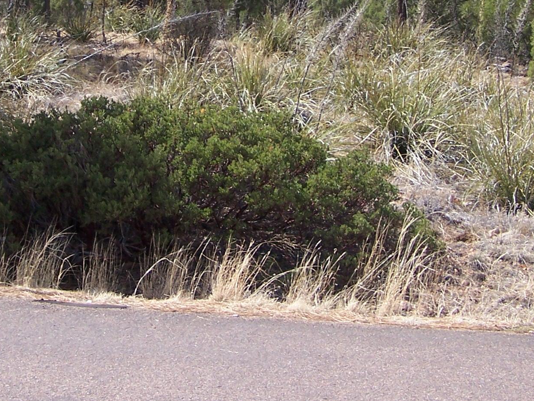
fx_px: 1219
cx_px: 184
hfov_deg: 24.6
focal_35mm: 79
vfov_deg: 18.3
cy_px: 29
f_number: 2.8
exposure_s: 1/750
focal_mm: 6.3
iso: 80
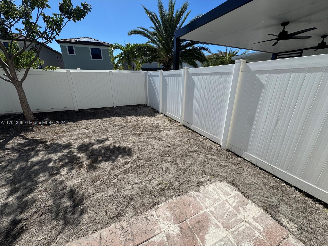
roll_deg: +0.2
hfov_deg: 102.1
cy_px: 123
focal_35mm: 14
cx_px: 164
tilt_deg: -19.2
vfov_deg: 85.7
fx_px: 133
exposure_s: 1/2273
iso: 50
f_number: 2.2
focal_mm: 2.22
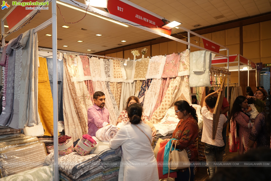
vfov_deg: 53.1
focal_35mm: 24
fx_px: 181
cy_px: 90
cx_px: 136
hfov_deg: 73.7
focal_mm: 24
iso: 500
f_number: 5
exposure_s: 1/160
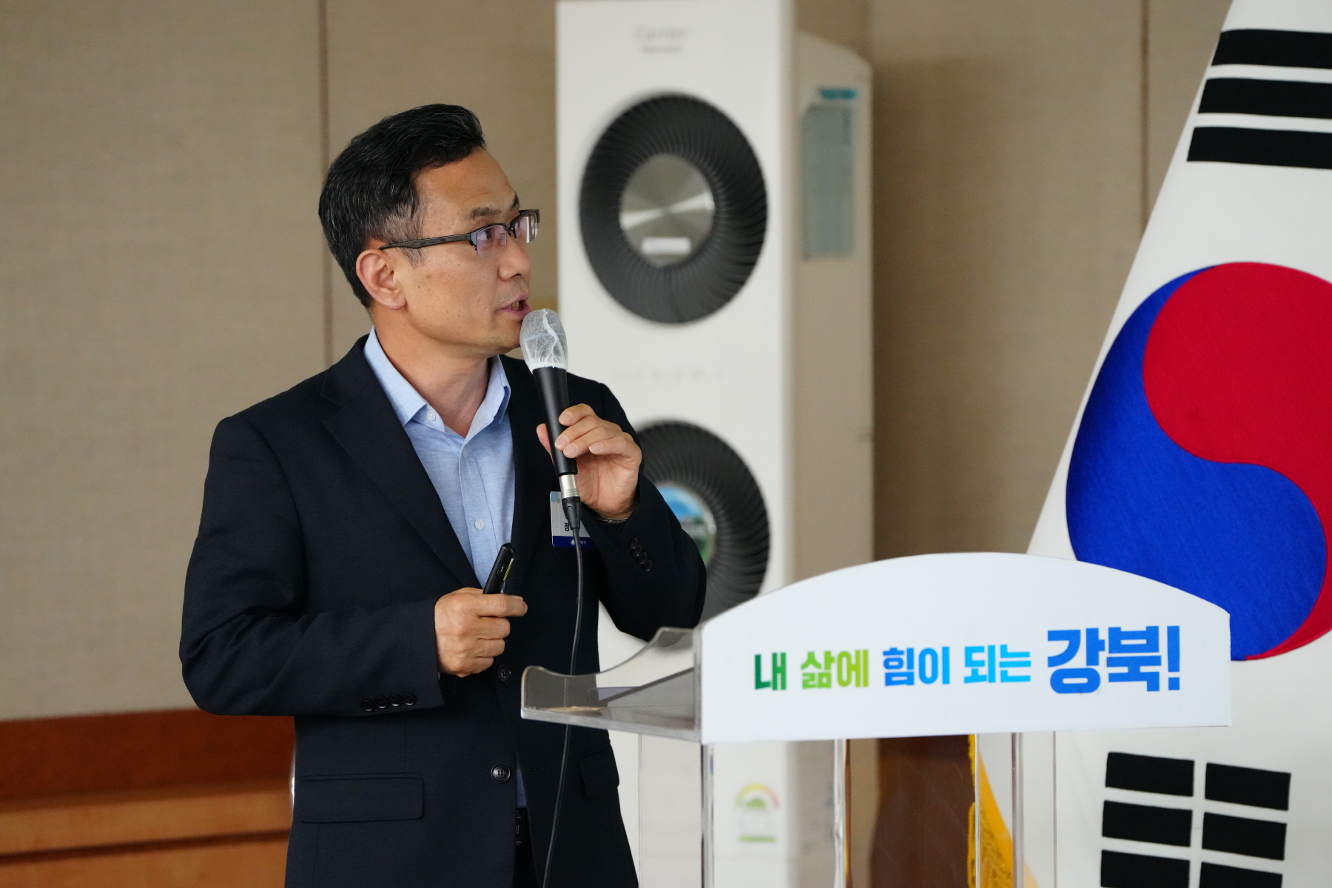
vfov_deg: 6.9
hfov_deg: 10.3
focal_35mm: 200
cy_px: 444
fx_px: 7399
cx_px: 666
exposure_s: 1/125
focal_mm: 200
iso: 8000
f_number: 4
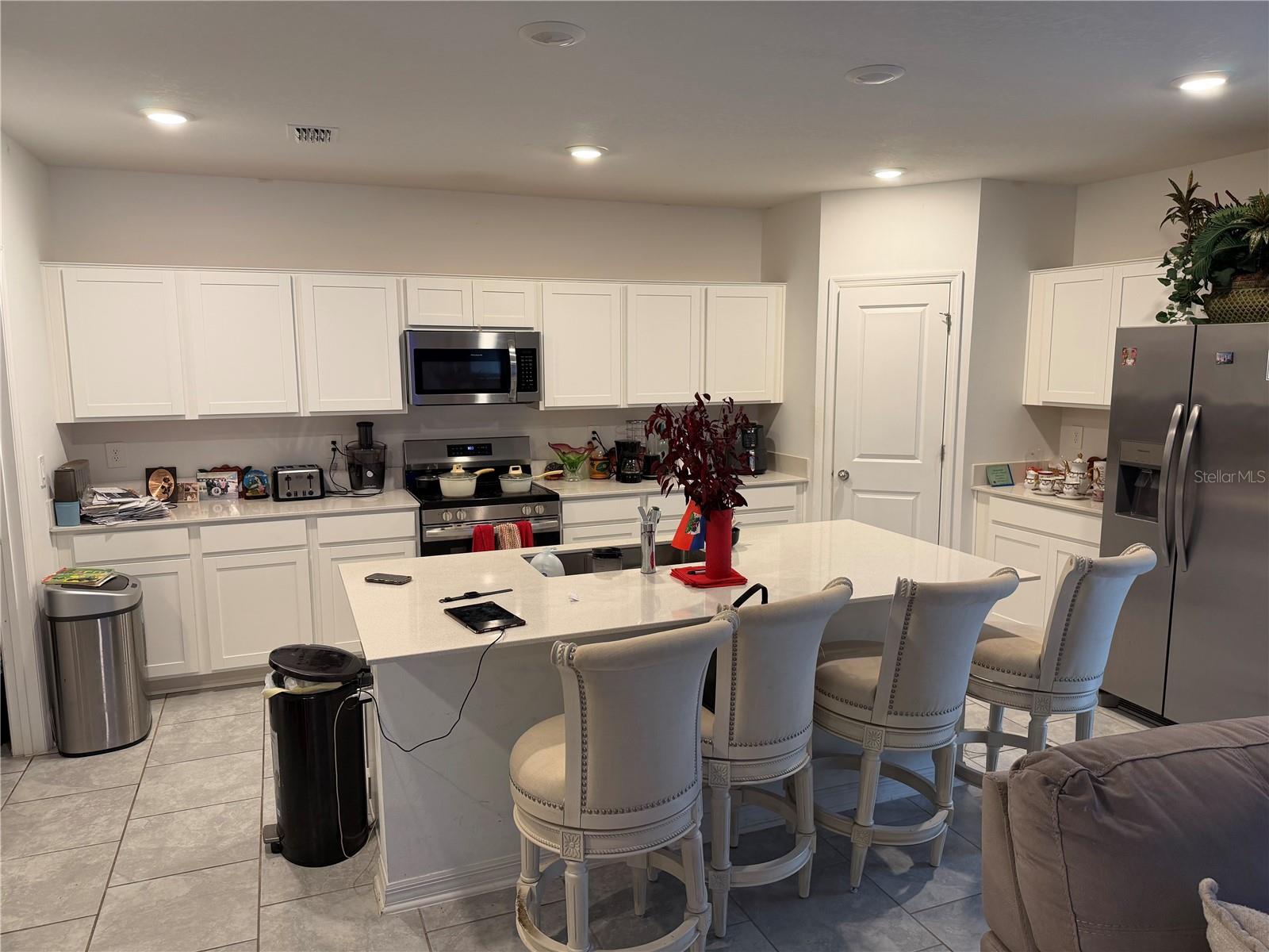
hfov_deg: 71.6
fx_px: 880
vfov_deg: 56.8
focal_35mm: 24
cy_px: 476
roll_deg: +1.1
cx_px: 634
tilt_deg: -8.4
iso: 125
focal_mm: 6.76
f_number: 1.78
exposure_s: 1/60
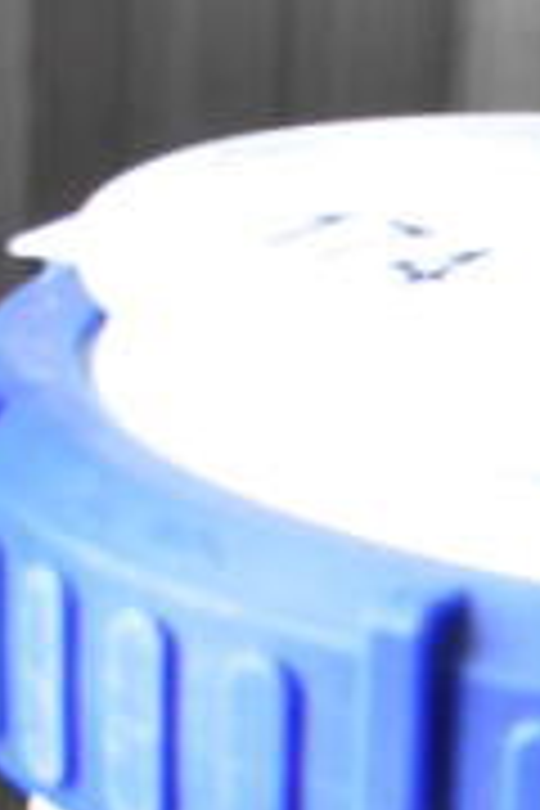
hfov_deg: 7.4
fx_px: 3949
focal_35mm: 176
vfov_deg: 10.9
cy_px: 1476
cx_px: 1256
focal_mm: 23
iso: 1600
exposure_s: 1/80
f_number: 4.5
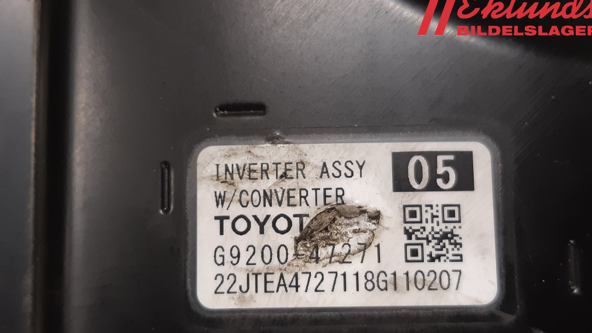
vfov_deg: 39.8
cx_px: 296
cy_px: 213
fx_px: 455
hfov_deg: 66.1
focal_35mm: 29
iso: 80
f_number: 1.7
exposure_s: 1/50
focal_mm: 3.93
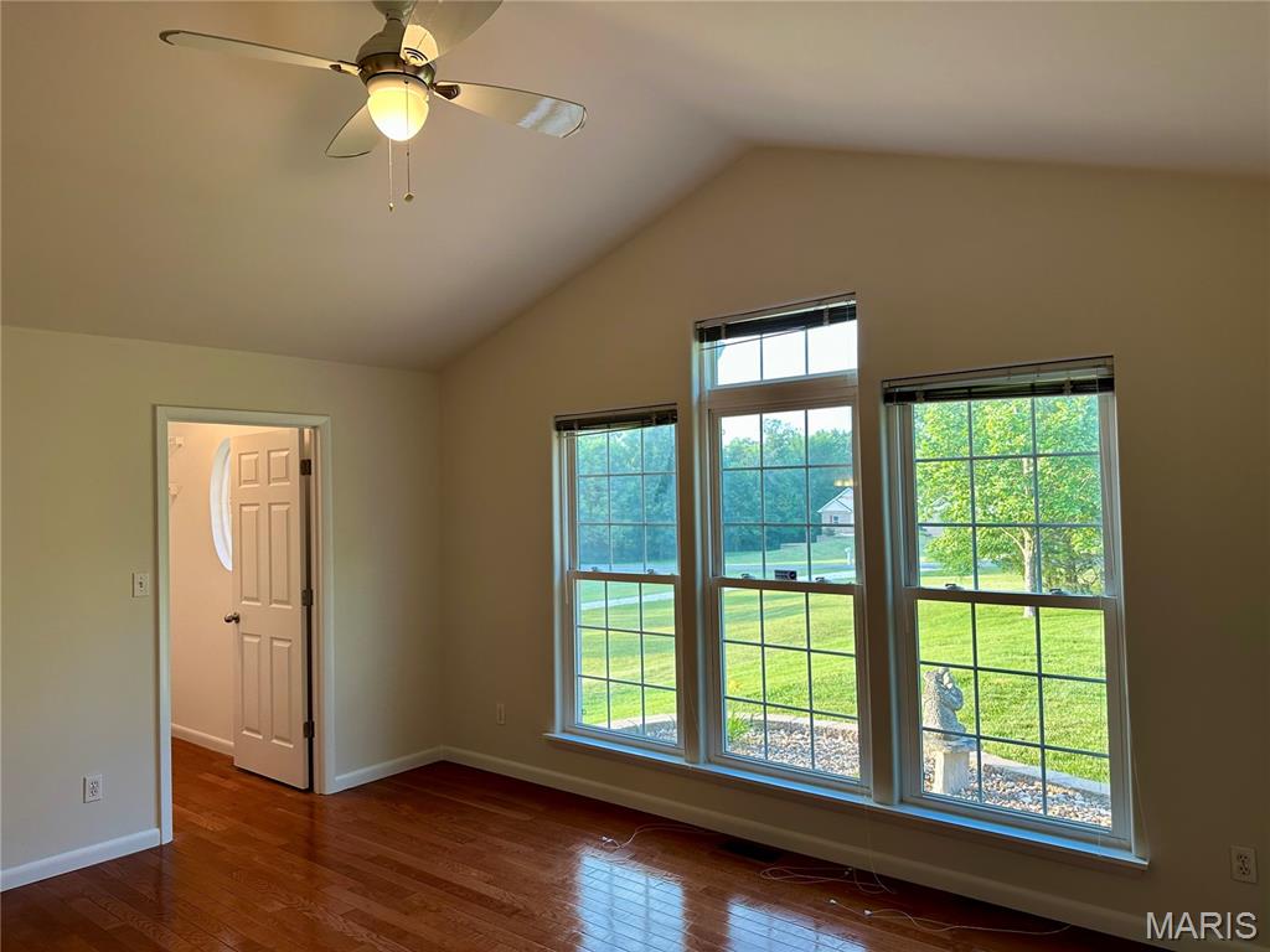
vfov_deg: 56.8
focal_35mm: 24
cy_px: 476
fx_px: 881
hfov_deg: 71.6
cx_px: 635
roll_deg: +1.6
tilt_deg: +1.6
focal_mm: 6.86
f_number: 1.78
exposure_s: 1/120
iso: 100
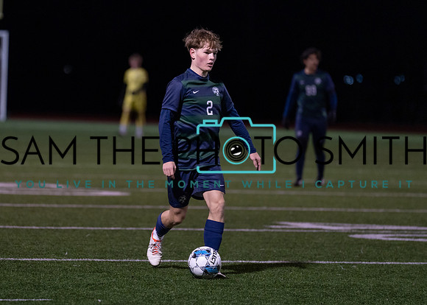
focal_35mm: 272
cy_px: 133
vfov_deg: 5.3
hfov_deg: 7.4
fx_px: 3297
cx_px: 137
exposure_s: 1/1000
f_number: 2.8
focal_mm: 200
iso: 2500
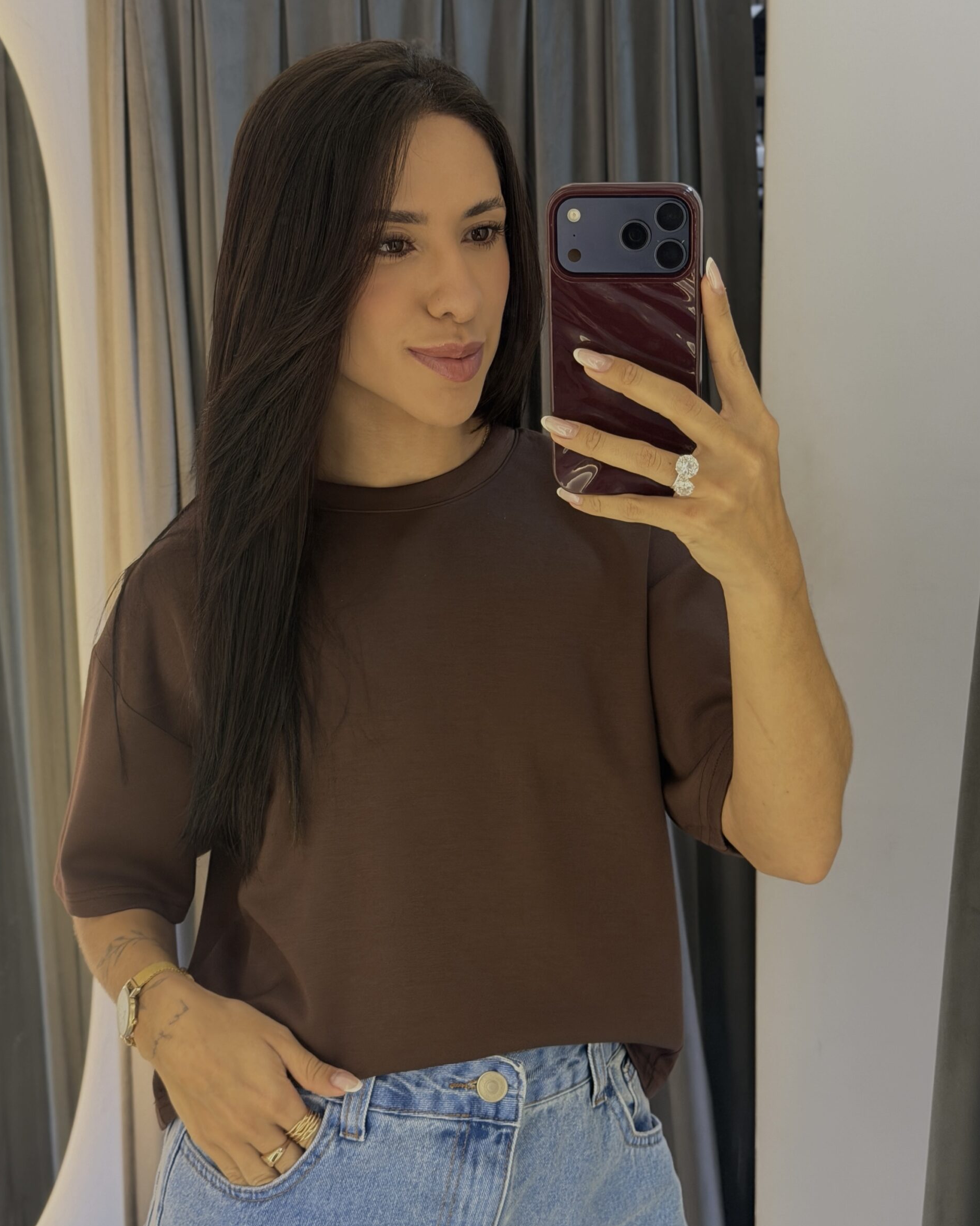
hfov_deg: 29.7
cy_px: 591
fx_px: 1849
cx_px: 498
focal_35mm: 51
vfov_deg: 36.7
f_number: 1.78
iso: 200
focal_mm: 6.76
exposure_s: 1/60
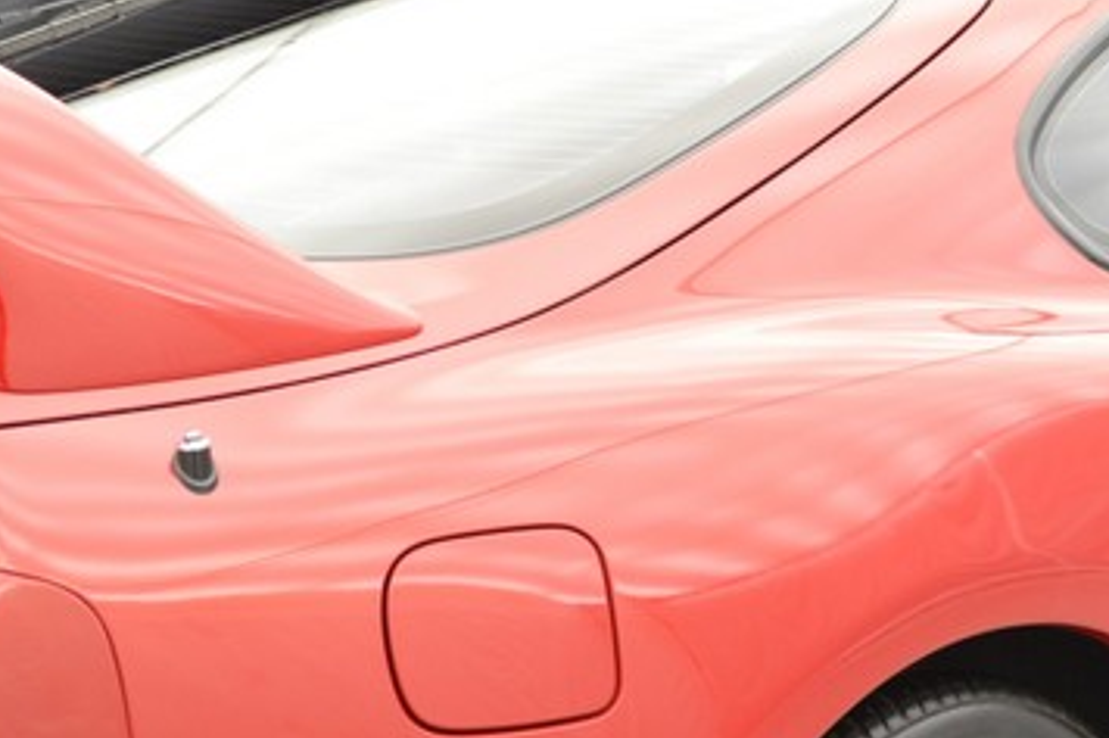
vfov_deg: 14.4
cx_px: 713
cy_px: 386
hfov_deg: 21.4
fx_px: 2925
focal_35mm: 95
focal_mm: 22
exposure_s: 1/25
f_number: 4
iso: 400
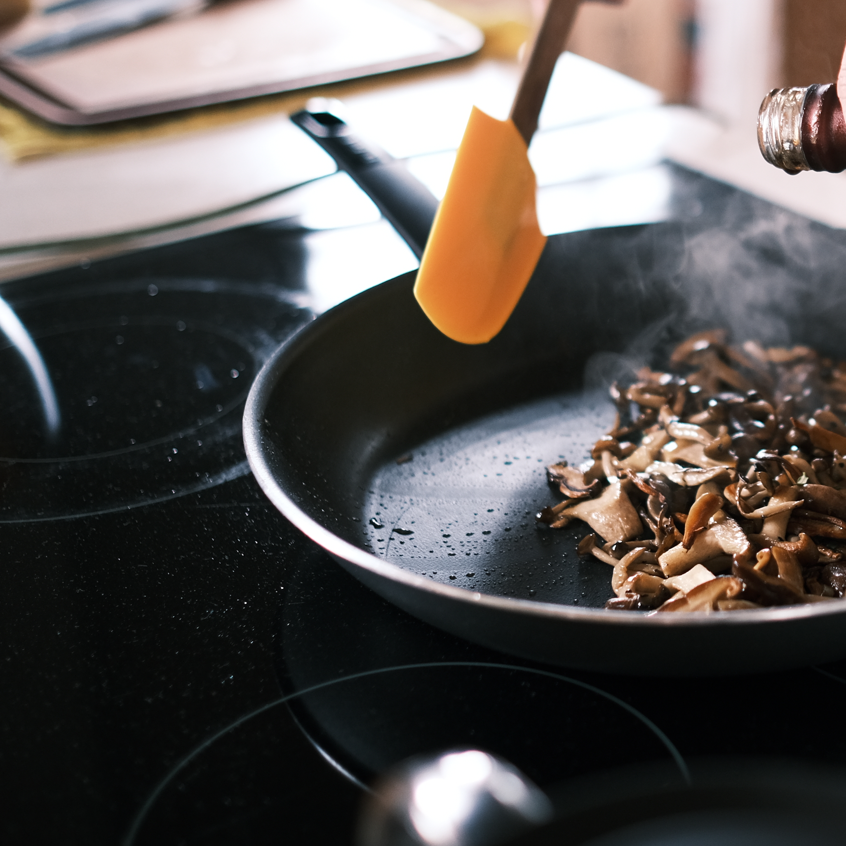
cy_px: 274
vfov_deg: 26.7
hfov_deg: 26.0
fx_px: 1770
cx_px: 766
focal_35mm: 64
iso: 400
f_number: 1.4
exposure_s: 1/80
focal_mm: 23
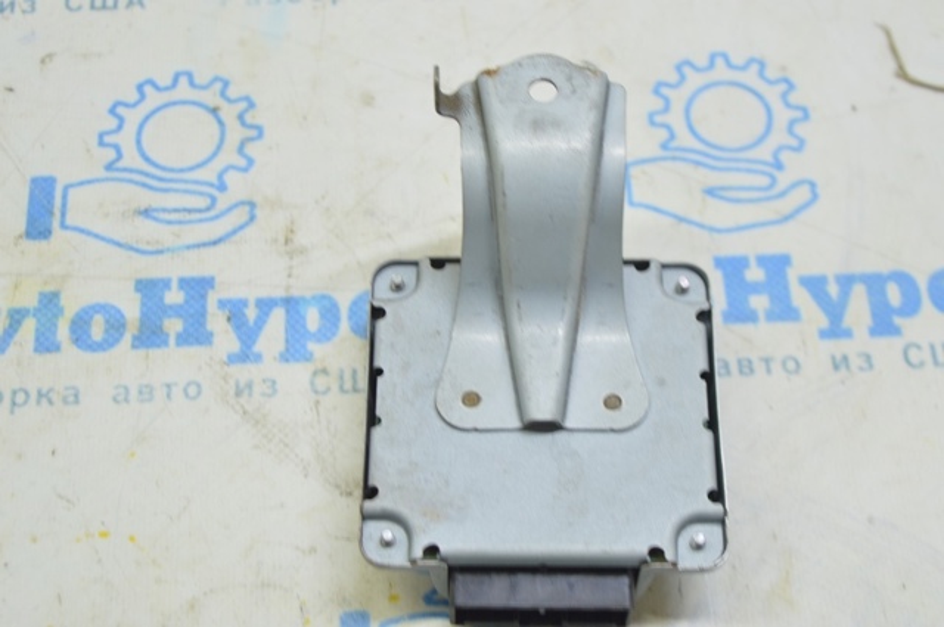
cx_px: 472
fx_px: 1571
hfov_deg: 33.4
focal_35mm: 60
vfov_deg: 22.6
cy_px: 314
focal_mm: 40
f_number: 5.6
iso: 400
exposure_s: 1/20
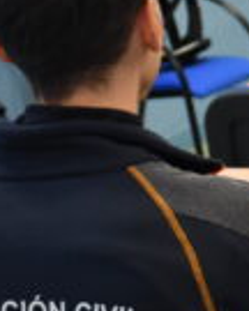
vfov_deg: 8.8
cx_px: 565
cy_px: -14
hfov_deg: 6.8
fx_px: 2009
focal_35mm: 218
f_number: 4.2
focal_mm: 35
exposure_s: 1/60
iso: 800
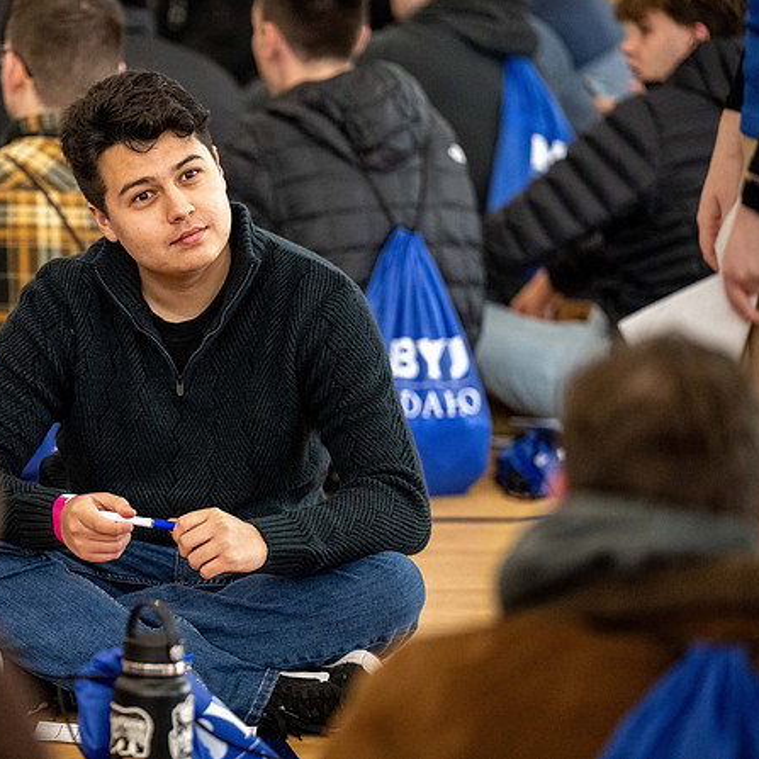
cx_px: 181
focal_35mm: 262
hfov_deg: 6.7
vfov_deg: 6.7
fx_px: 6499
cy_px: 371
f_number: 3.2
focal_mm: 200
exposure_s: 1/640
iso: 4000
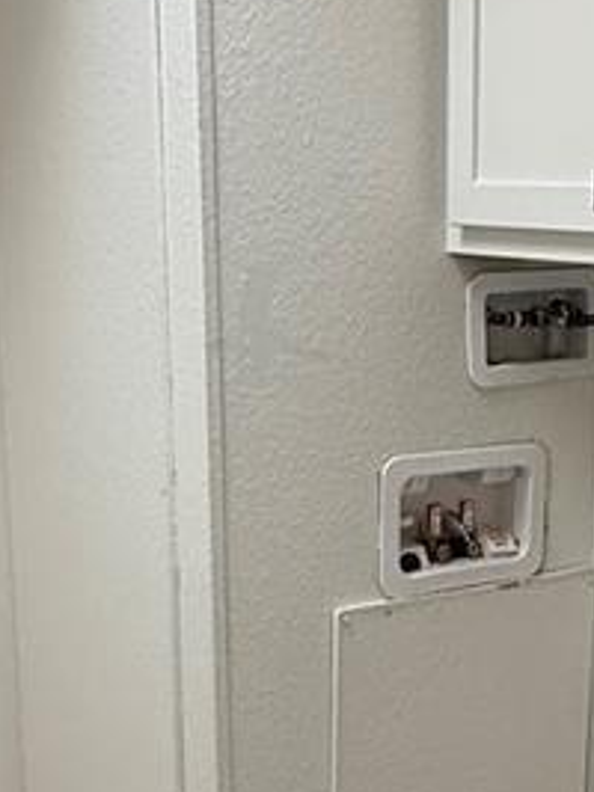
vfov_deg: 30.4
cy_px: 549
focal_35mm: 63
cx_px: 541
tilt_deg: -12.4
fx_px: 1443
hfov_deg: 22.7
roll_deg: -3.0
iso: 160
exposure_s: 1/99
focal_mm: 2.22
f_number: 2.2
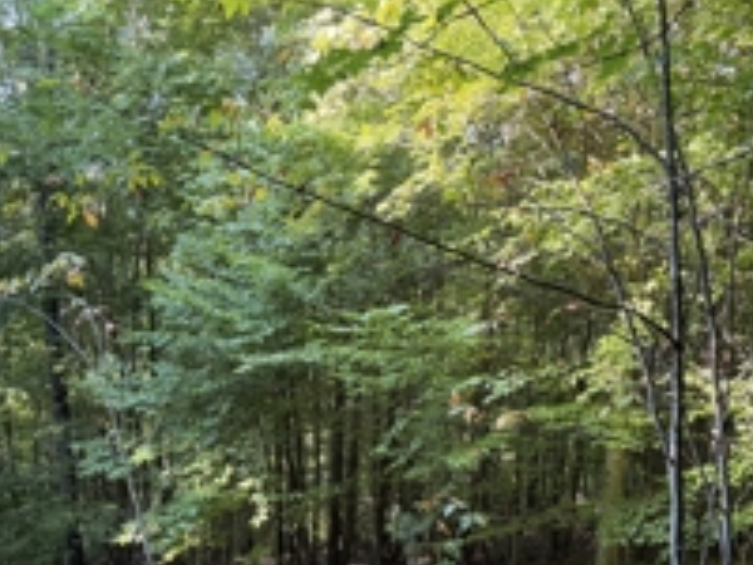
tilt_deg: -12.6
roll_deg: -3.2
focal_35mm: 44
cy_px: 476
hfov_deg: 42.9
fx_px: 957
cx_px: 352
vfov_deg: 31.7
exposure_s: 1/121
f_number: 1.78
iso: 200
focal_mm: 6.76
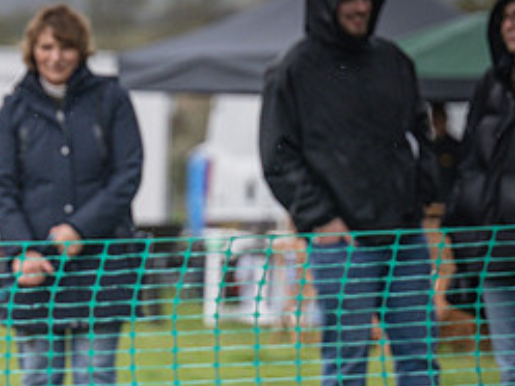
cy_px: 448
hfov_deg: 5.4
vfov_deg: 4.1
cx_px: -53
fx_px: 5445
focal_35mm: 366
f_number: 4
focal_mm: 140
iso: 1250
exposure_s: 1/3200
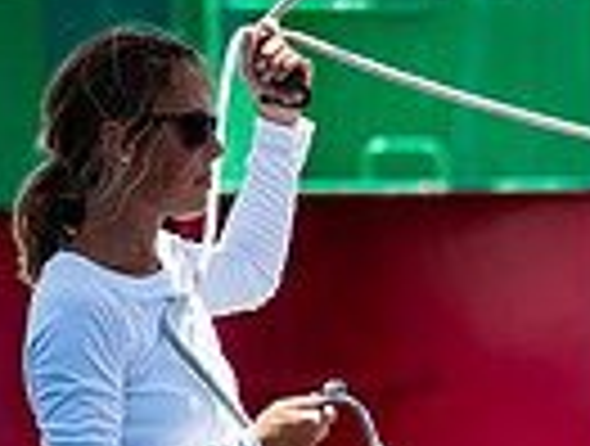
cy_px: 626
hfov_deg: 1.6
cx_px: 1076
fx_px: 21740
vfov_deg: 1.2
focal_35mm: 1272
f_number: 5
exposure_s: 1/2500
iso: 250
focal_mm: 300
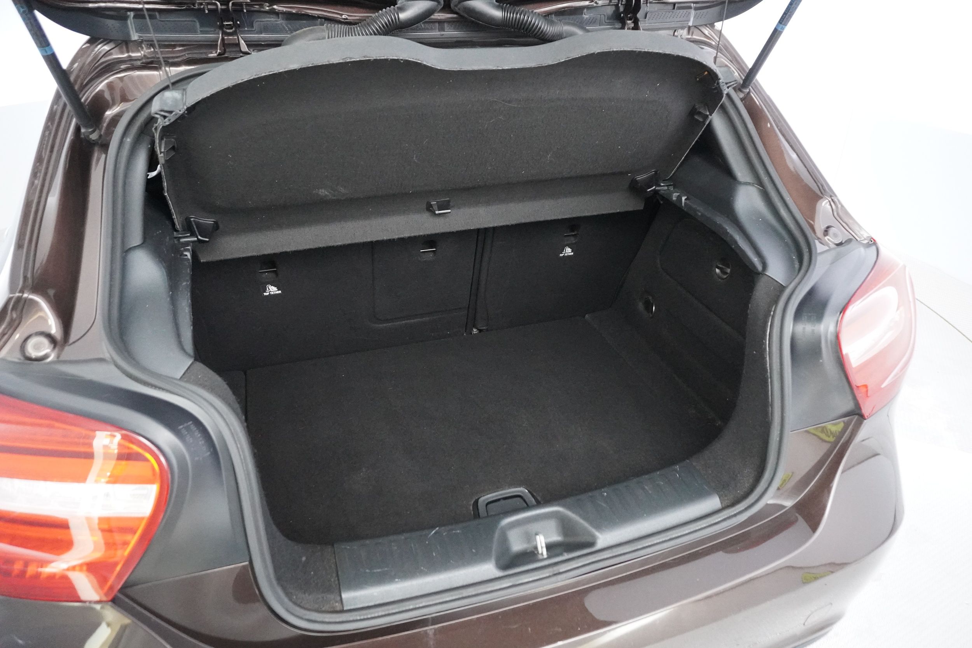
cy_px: 324
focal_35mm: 24
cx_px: 486
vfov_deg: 53.1
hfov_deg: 73.7
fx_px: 648
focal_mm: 16
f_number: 3.5
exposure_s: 1/80
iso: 6400
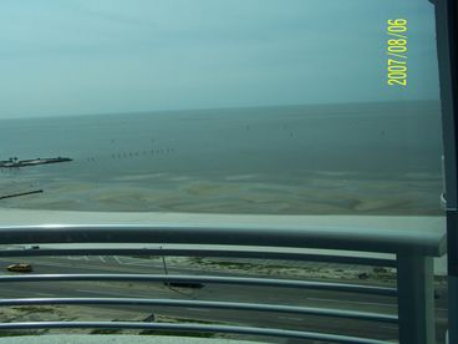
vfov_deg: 37.7
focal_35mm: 38
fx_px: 503
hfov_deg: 49.0
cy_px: 172
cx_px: 229
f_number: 5.6
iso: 80
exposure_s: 1/750
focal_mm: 6.3
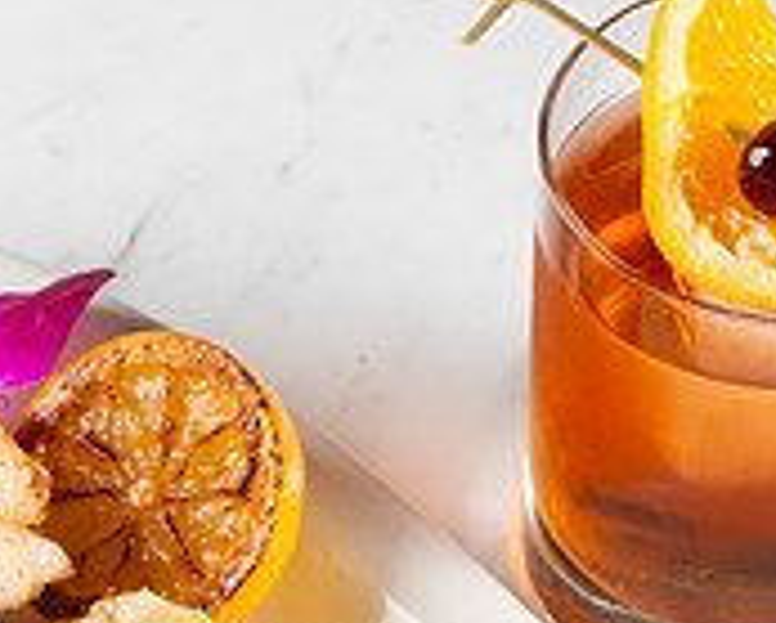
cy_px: 827
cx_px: 189
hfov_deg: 9.9
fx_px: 4463
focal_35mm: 194
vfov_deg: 7.9
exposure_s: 1/125
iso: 250
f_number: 10
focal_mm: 50
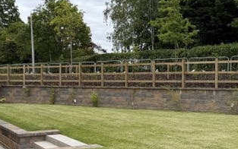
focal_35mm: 52
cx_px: 97
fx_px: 337
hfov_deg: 38.7
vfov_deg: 24.9
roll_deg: -0.4
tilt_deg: +1.1
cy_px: 76
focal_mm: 6.76
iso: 80
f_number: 1.78
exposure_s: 1/2801
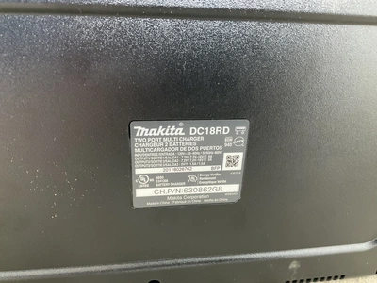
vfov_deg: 48.2
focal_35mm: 29
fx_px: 316
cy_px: 142
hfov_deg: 61.7
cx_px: 188
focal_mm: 3
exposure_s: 1/53
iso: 320
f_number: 1.8
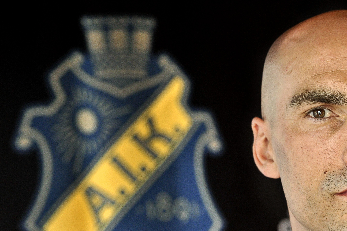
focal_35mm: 182
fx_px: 1753
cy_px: 172
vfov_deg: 7.5
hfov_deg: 11.3
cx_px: 252
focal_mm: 102
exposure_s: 1/80
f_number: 5
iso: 2000
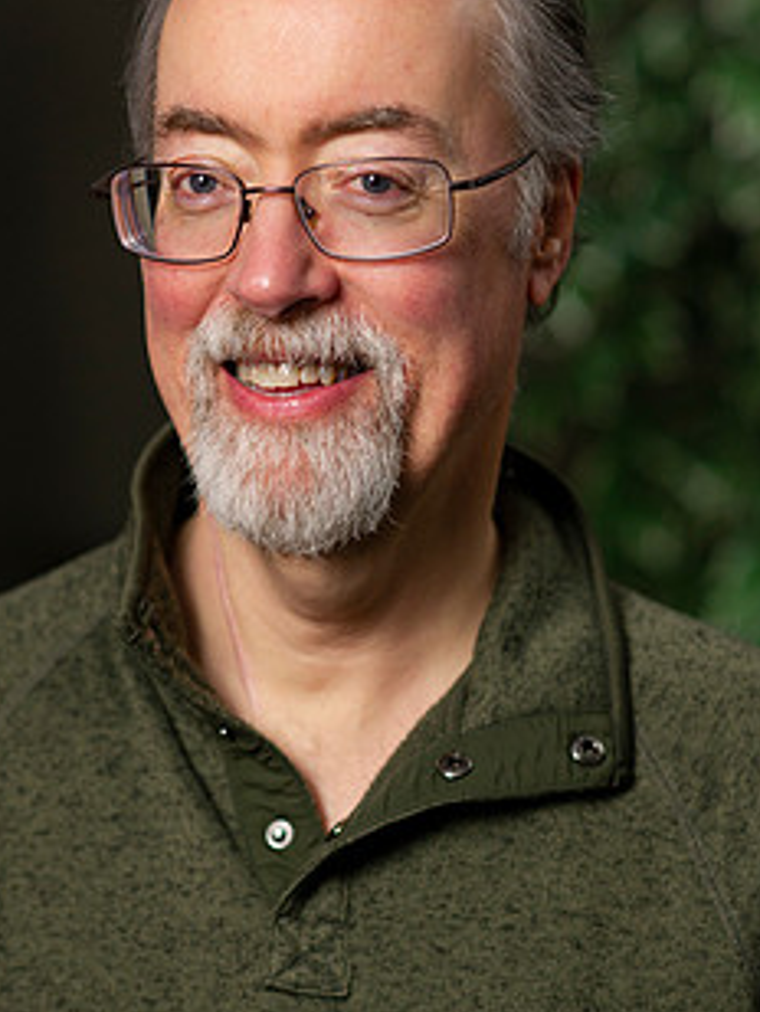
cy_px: 550
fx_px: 3481
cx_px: 313
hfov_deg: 12.5
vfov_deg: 16.5
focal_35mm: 119
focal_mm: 85
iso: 1000
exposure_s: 1/160
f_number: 3.2
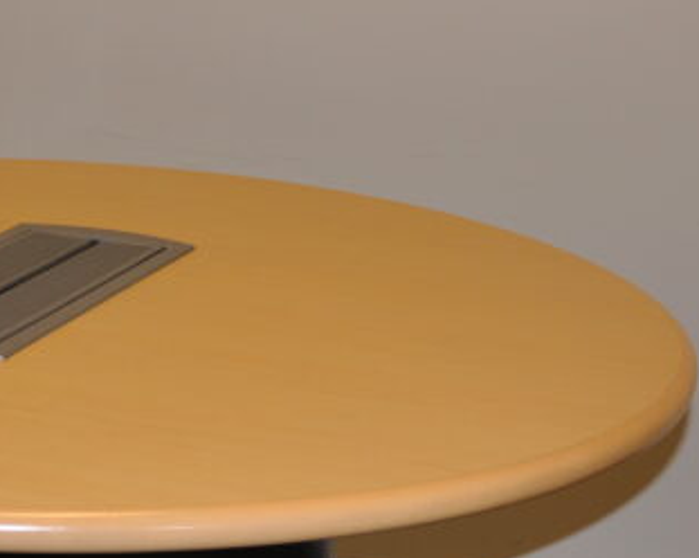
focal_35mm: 102
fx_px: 2108
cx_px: 121
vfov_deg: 14.9
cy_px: 526
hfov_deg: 18.6
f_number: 3.8
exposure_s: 1/60
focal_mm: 22
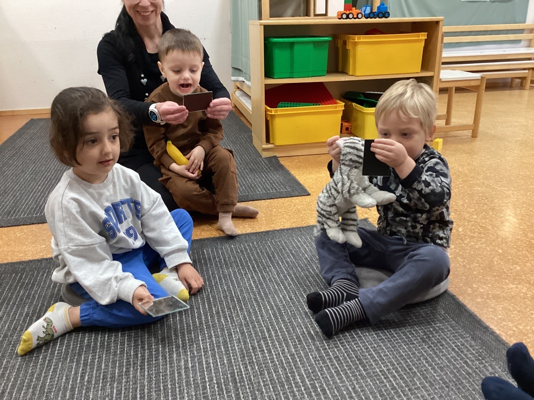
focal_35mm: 31
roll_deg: +0.9
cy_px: 200
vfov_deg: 45.4
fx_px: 478
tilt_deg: -22.7
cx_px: 267
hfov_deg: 58.4
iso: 320
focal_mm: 3.3
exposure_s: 1/50
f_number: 2.4
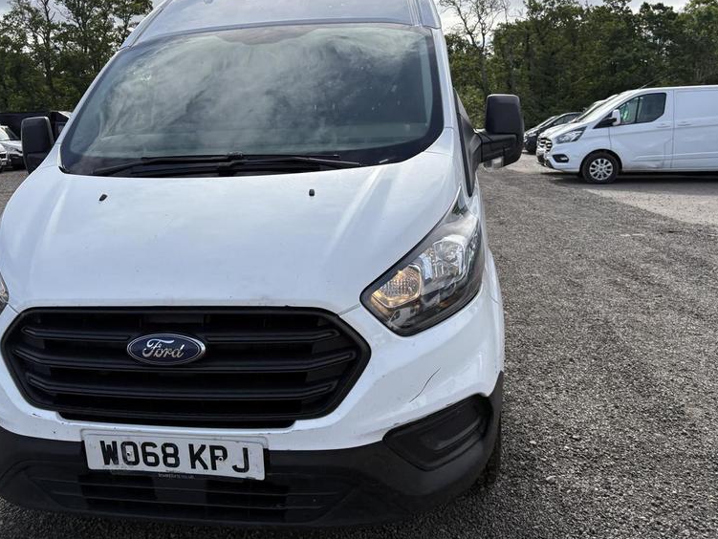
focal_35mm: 31
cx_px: 295
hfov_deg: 58.0
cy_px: 235
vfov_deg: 45.4
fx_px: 643
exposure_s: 1/2747
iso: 50
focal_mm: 5.96
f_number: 1.6
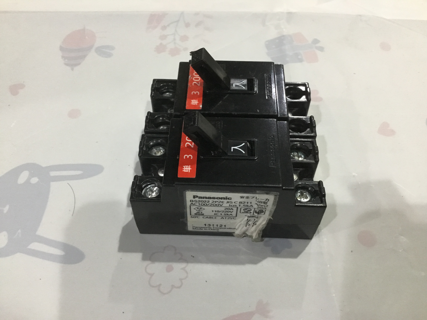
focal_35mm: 31
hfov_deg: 58.4
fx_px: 382
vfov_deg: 45.4
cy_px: 160
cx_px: 214
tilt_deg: -53.1
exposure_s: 1/20
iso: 250
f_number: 2.4
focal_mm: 3.3
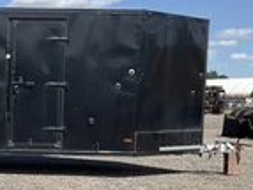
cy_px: 151
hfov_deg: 22.2
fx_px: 592
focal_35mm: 81
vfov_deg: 18.0
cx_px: -53
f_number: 1.8
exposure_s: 1/1577
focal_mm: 3
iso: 25
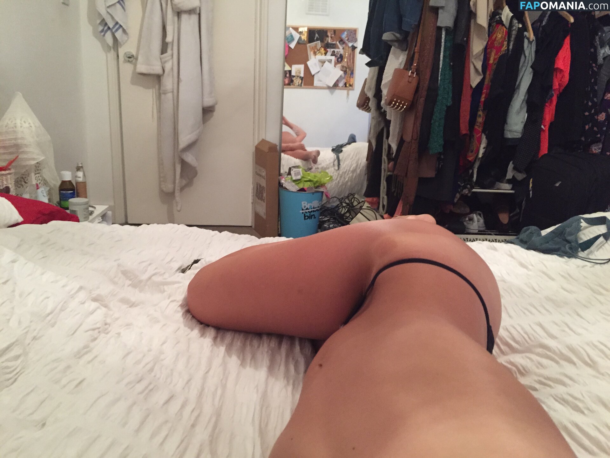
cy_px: 229
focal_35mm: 29
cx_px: 305
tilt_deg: -15.9
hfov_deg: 61.7
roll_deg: -2.5
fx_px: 511
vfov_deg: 48.2
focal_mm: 4.15
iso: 320
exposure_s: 1/15
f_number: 2.2
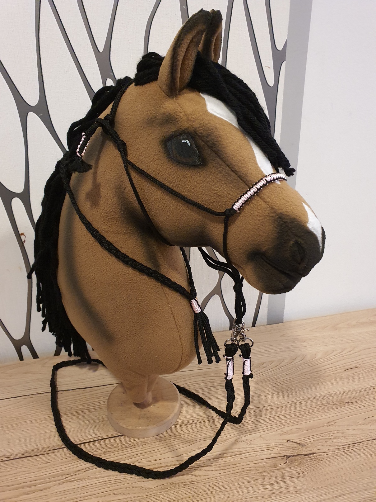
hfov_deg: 53.1
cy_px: 251
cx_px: 188
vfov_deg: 67.3
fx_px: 377
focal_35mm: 26
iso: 640
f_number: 2.4
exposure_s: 1/50
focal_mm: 4.3
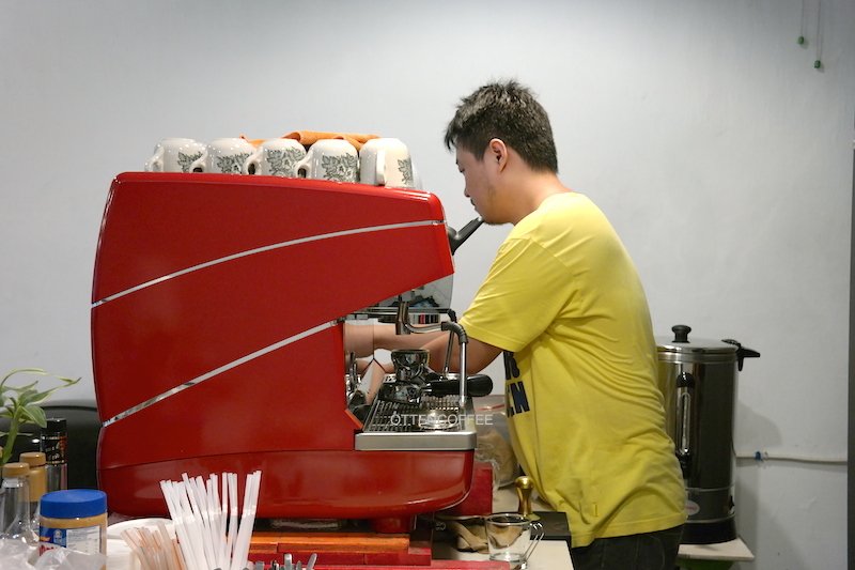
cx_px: 428
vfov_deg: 24.2
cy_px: 285
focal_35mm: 56
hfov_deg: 35.6
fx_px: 1330
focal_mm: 37
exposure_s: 1/60
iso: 1600
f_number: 4.5
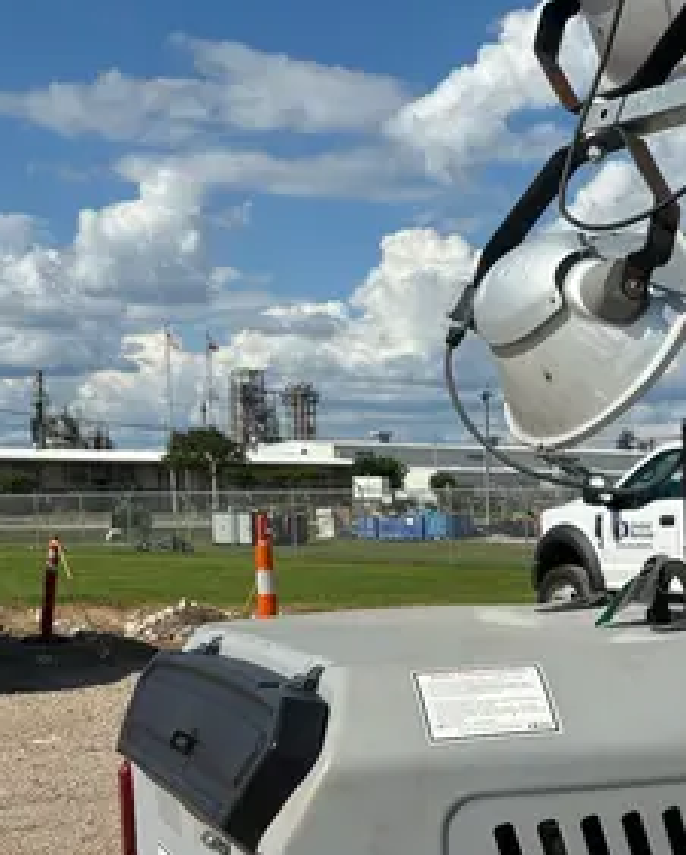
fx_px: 1673
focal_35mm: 66
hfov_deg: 21.7
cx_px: 786
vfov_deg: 27.9
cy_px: 723
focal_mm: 5.96
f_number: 1.6
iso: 50
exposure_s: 1/4854
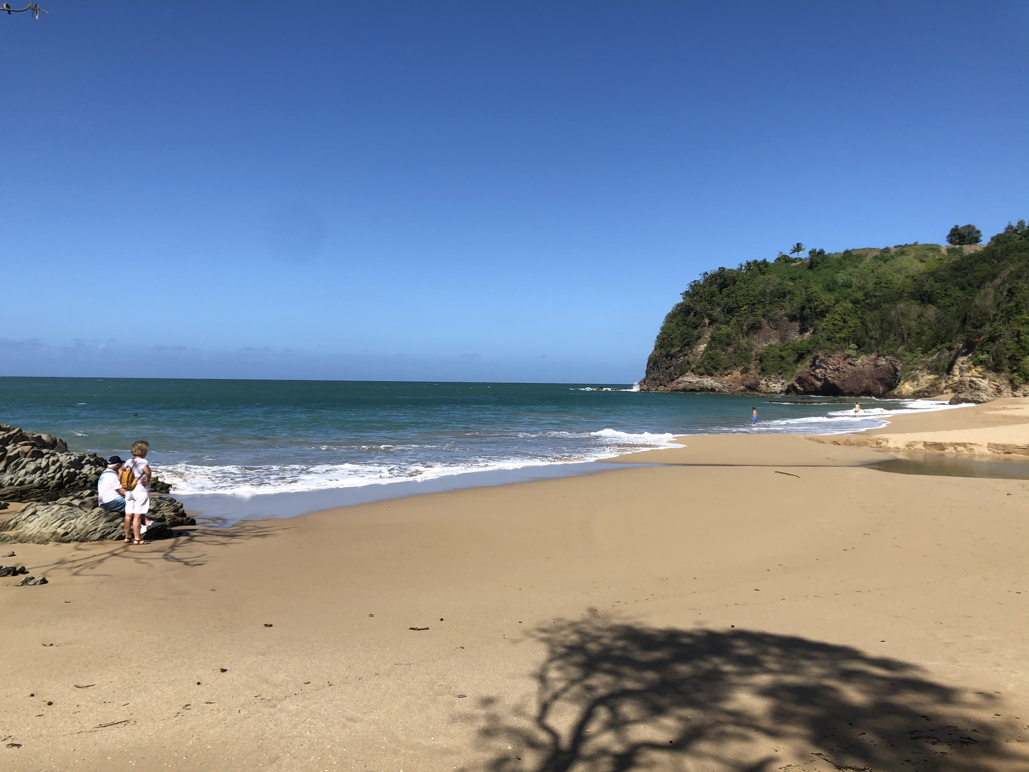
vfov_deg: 49.7
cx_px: 514
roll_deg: +0.2
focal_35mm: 28
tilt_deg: -0.5
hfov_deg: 63.4
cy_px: 386
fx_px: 832
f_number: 1.8
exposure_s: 1/3003
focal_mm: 4
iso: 20
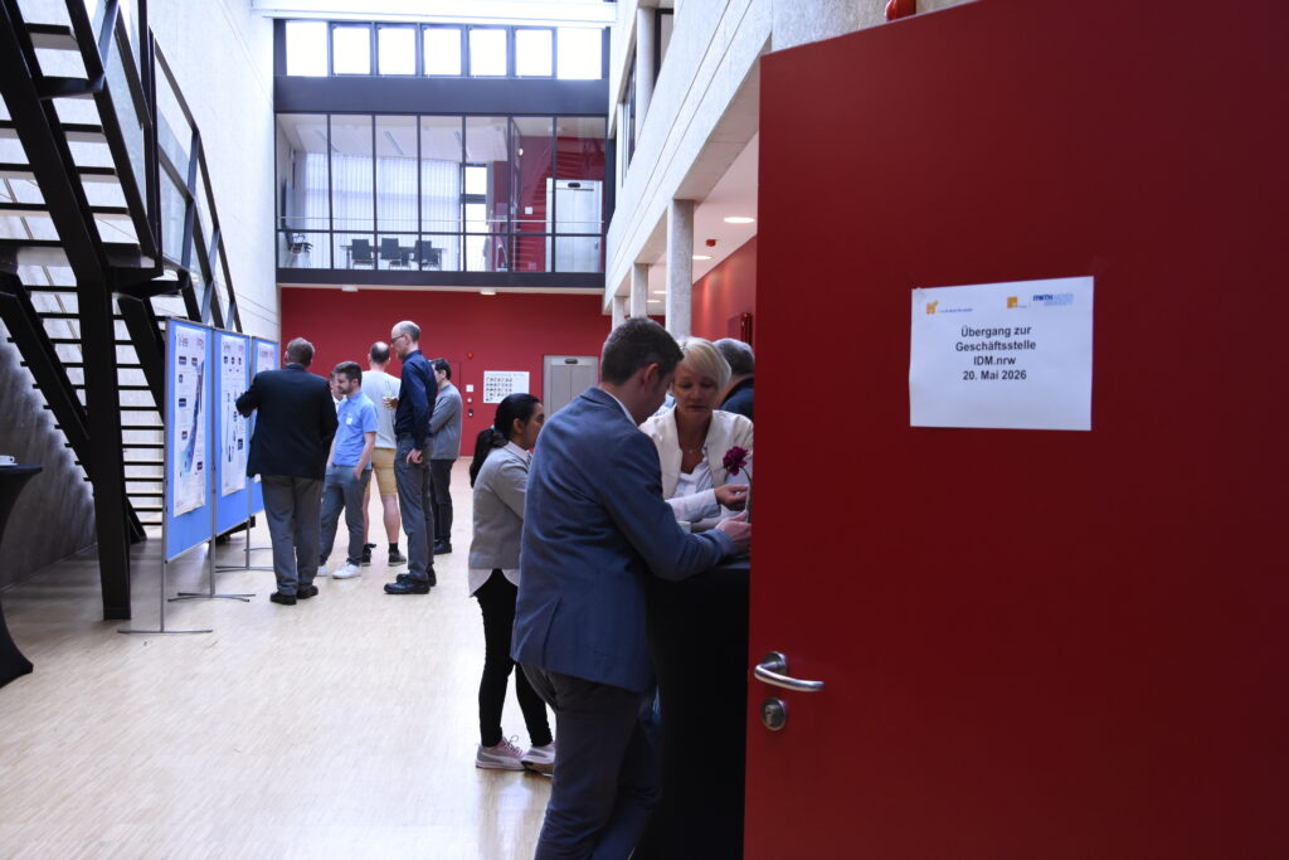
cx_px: 644
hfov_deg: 57.2
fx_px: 1182
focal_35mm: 33
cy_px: 430
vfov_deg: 40.0
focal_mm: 22
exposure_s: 1/100
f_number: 5
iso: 800
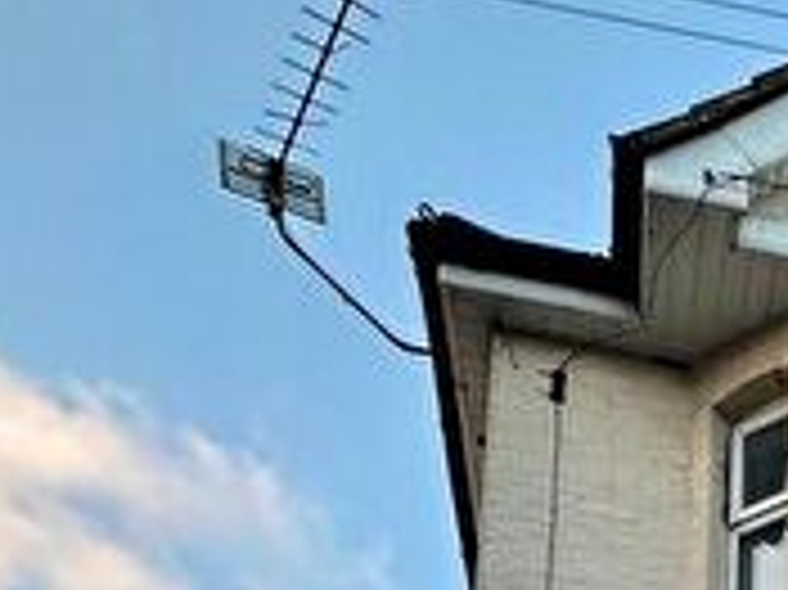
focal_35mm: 56
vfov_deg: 19.6
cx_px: 973
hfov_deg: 29.1
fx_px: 1274
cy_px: 1056
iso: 40
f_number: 2.2
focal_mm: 2.22
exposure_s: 1/99
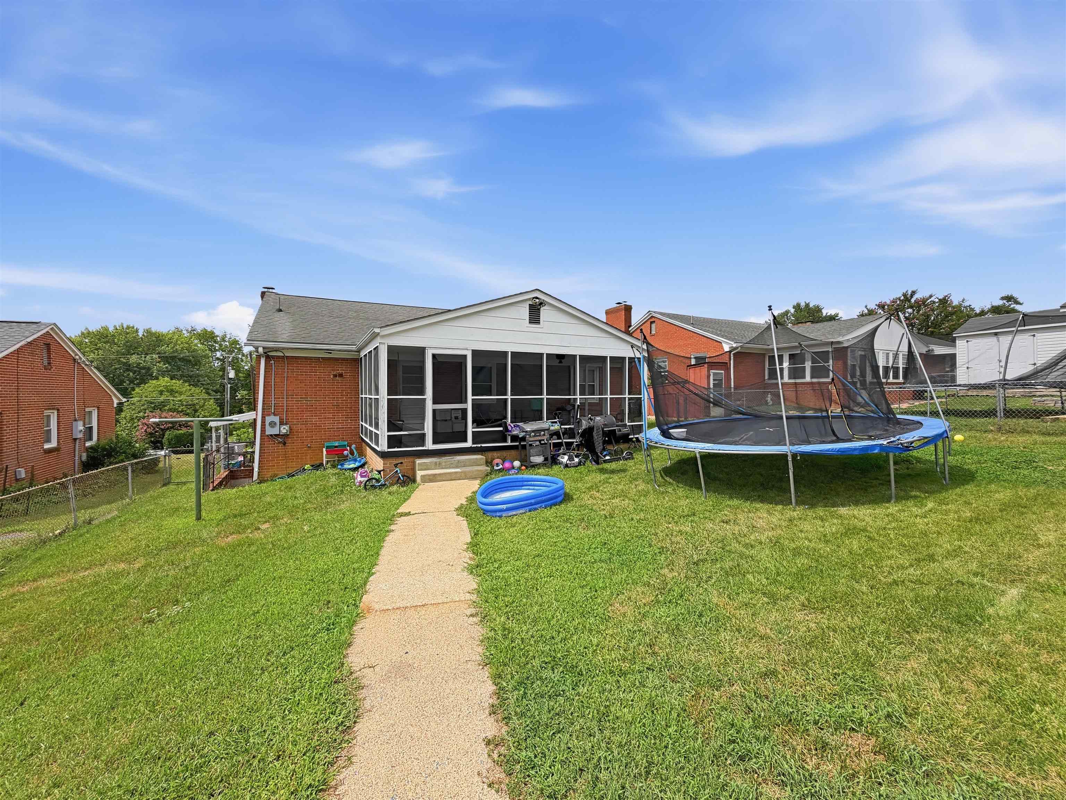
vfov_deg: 85.7
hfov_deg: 102.1
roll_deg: +1.2
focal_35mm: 14
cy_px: 400
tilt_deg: +0.3
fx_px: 431
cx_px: 533
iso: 20
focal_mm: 2.2
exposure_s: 1/955
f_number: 2.2
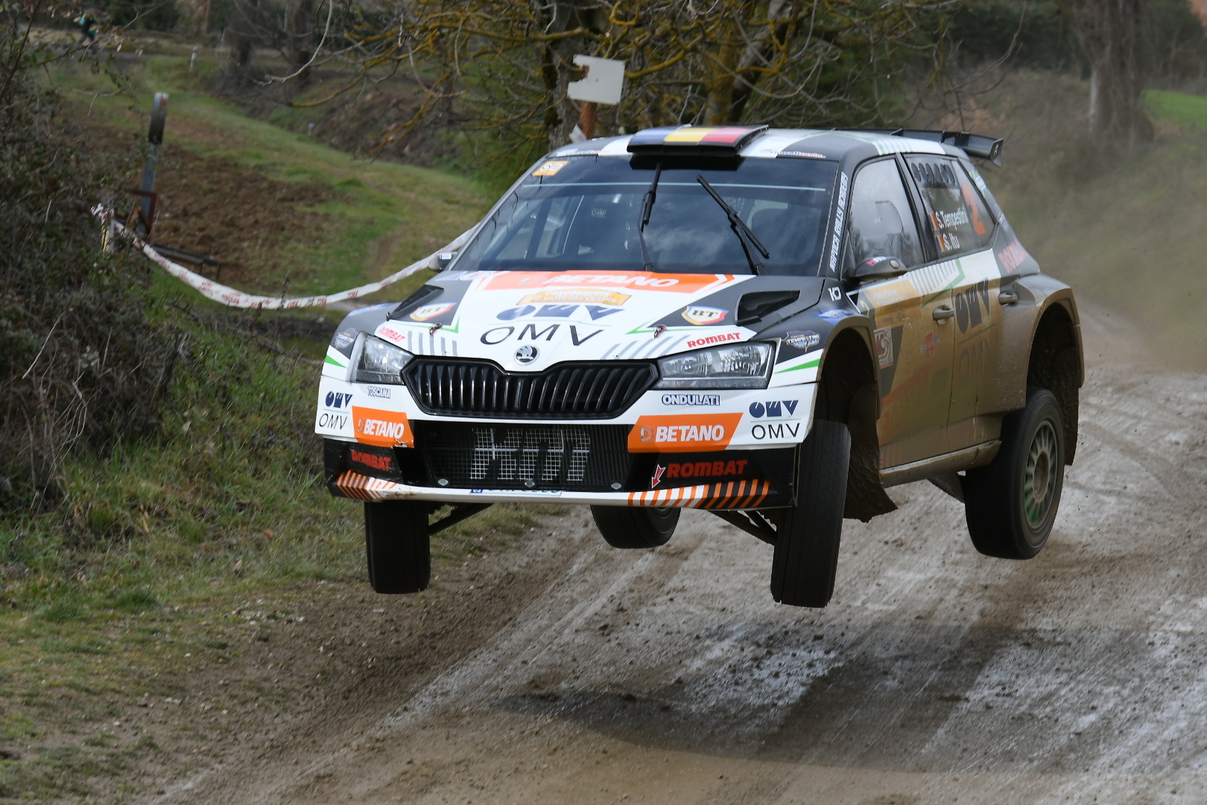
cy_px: 402
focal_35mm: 240
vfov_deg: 5.7
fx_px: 8046
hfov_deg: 8.6
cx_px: 604
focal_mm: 160
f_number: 7.1
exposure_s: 1/800
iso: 400
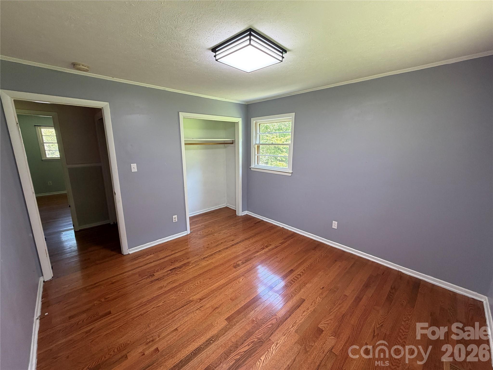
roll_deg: +0.3
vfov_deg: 85.7
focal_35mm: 14
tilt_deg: -12.7
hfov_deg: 102.1
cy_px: 185
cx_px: 246
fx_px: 199
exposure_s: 1/60
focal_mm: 2.22
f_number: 2.2
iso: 200
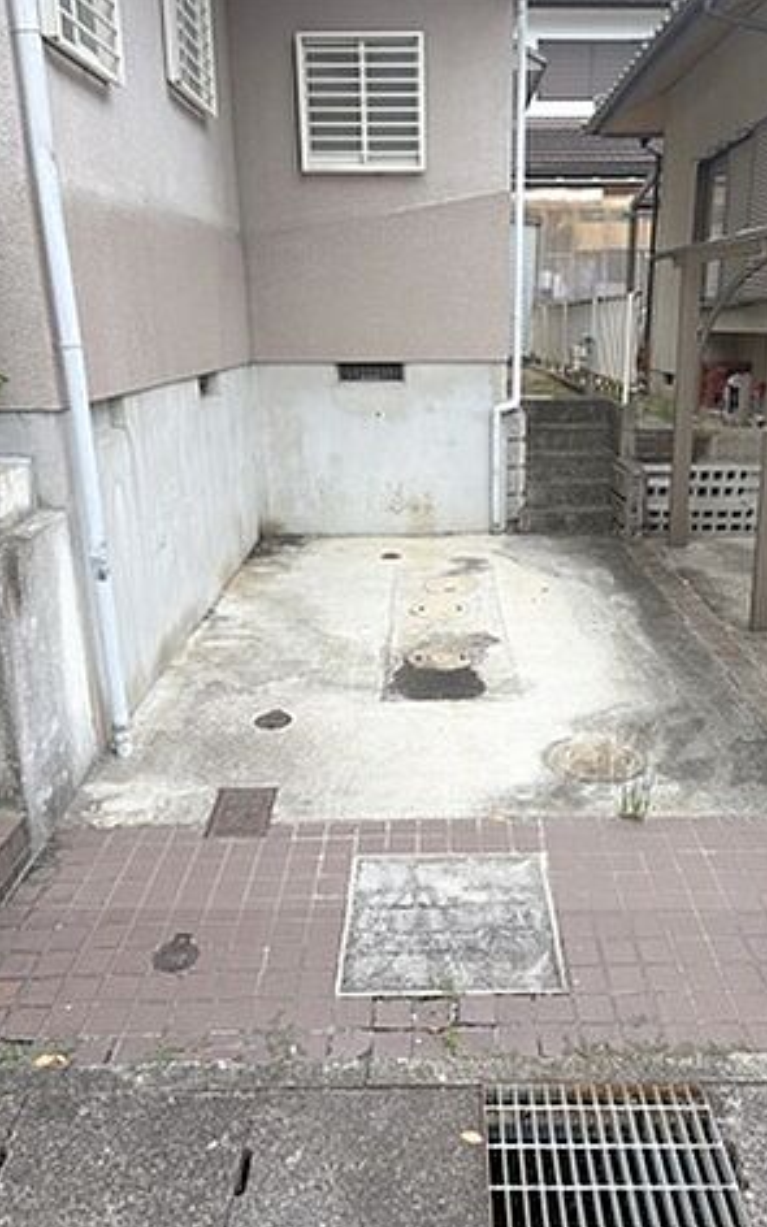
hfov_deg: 44.3
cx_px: 458
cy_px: 619
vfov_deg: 66.5
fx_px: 936
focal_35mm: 28
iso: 50
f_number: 1.6
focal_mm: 5.96
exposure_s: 1/375
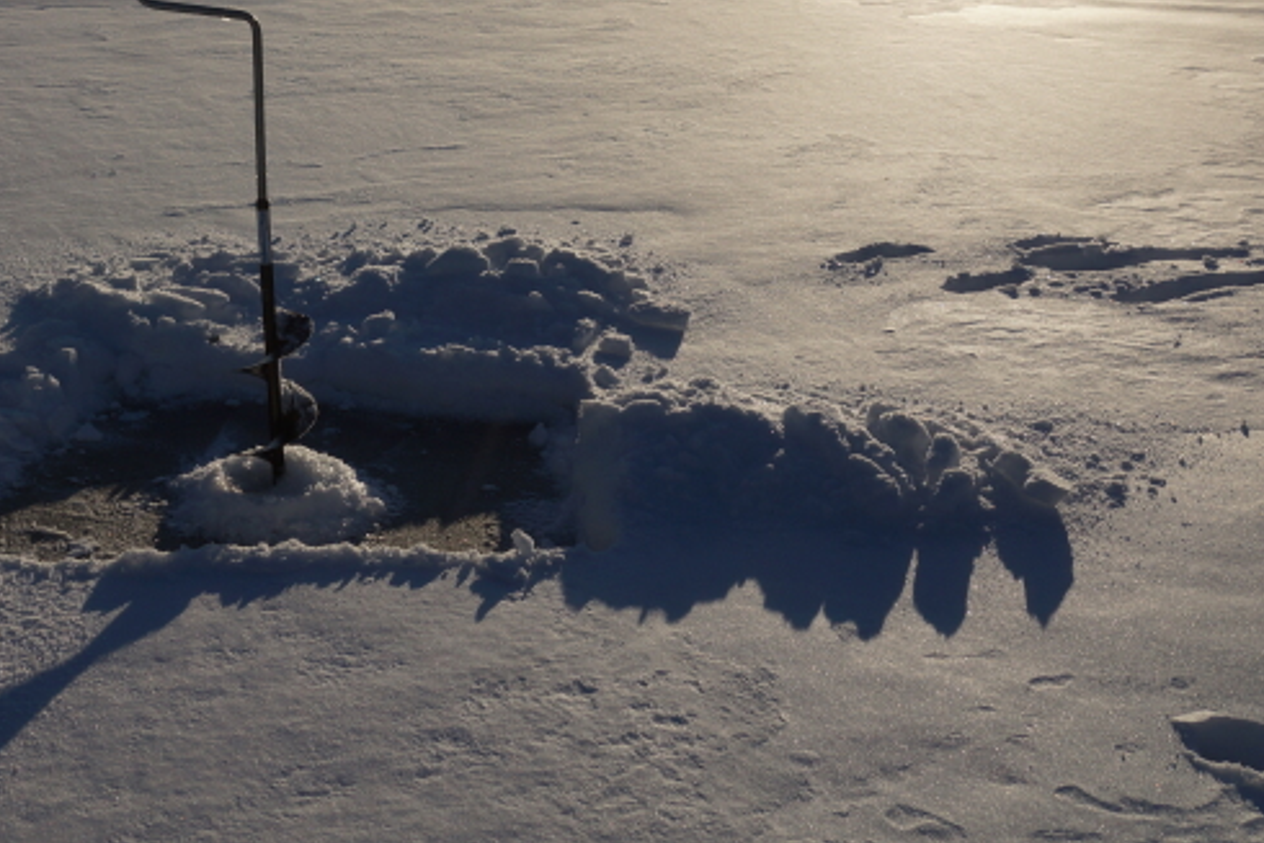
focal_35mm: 55
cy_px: 41
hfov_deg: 35.5
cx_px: 324
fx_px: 1932
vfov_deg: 23.8
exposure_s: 1/320
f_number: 8
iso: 100
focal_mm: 18
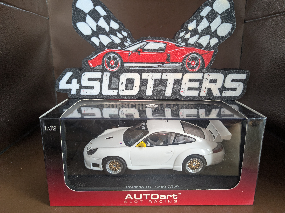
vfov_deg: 51.4
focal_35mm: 27
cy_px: 106
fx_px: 222
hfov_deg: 65.3
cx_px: 142
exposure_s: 1/99.9
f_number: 1.73
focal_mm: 4.38
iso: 96
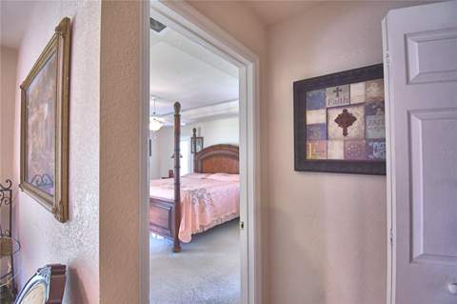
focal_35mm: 15
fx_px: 190
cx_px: 228
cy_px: 152
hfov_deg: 100.4
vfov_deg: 77.2
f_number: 4.5
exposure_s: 1/30
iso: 560
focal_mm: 10
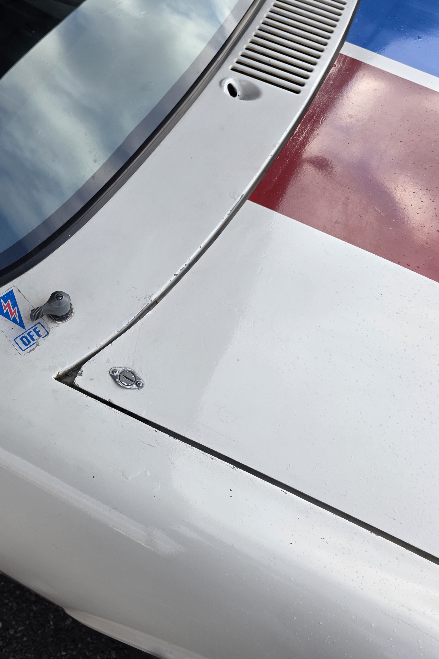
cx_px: 36
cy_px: 330
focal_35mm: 32
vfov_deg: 58.7
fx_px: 585
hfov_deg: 38.1
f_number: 1.7
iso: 80
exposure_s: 1/1347
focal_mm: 6.3
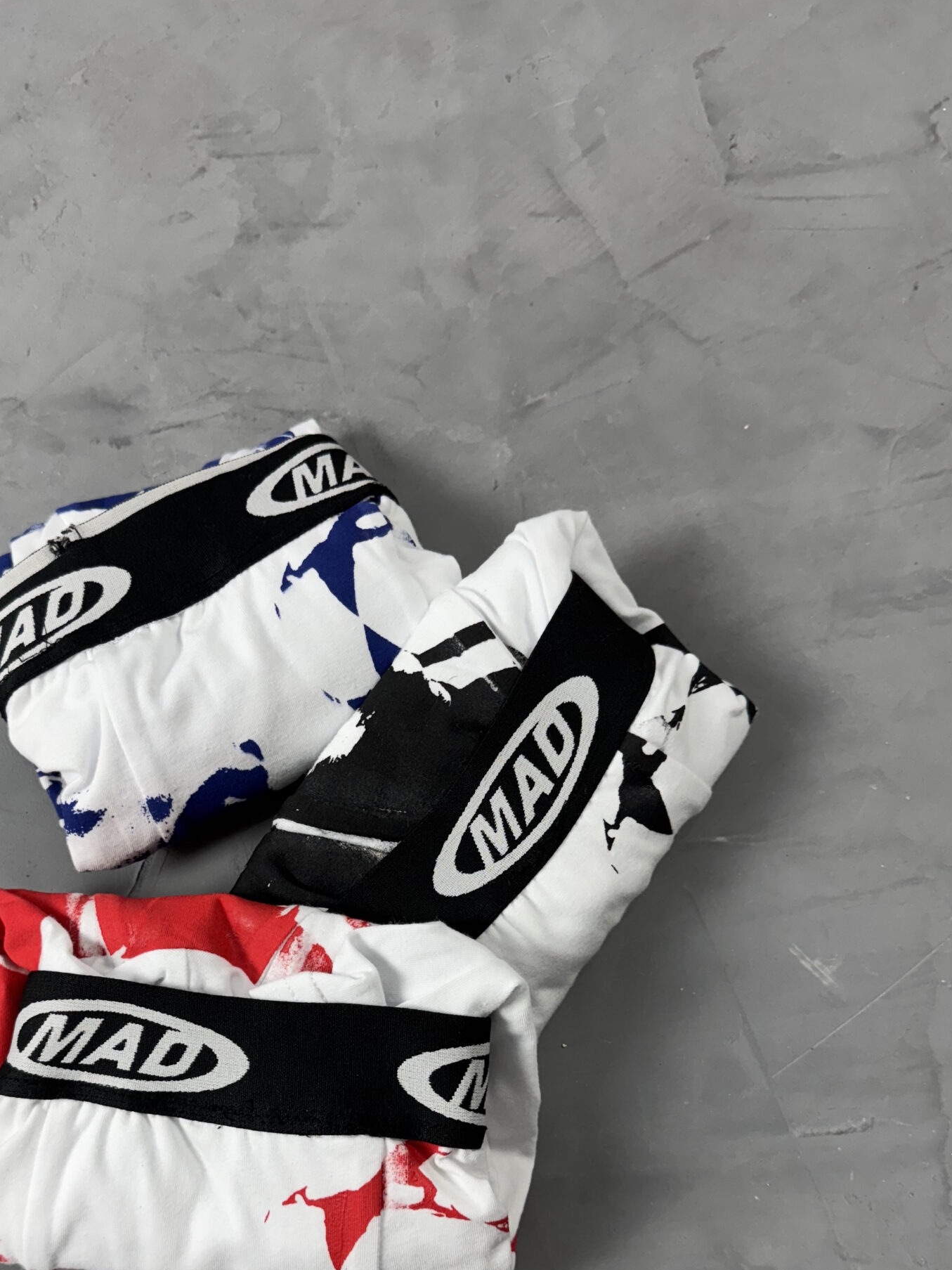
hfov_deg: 41.5
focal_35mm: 34
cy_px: 857
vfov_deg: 52.8
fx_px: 1247
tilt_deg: -77.8
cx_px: 360
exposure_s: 1/120
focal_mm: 6.76
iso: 160
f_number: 1.78
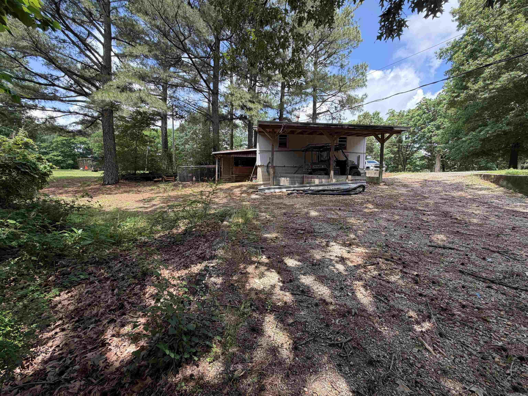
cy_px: 198
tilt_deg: +2.5
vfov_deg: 85.7
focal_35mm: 14
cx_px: 264
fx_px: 214
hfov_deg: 102.1
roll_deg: -1.1
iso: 40
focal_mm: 2.22
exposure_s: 1/223
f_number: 2.2
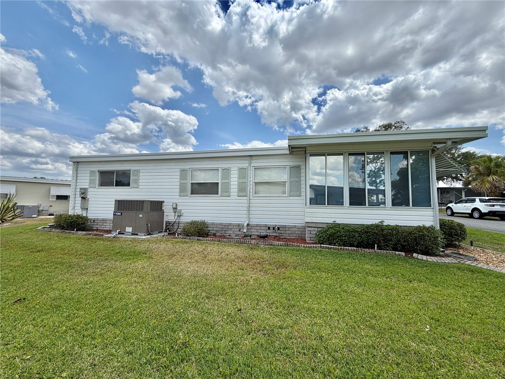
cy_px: 190
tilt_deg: +4.3
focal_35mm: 14
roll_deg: -0.5
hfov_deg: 102.1
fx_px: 204
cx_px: 252
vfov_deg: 85.7
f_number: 2.2
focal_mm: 2.22
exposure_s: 1/1125
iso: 20
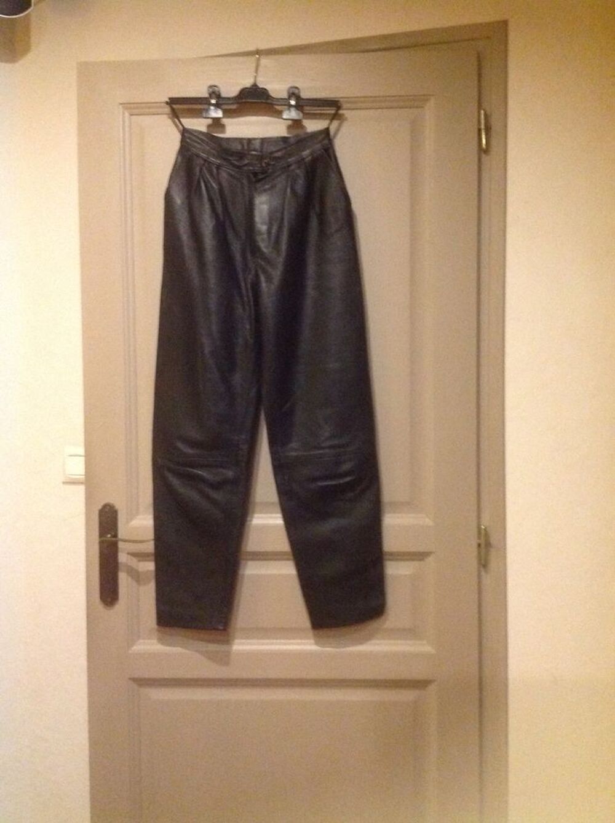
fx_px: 831
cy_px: 412
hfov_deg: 40.6
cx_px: 308
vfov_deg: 52.7
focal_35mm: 35
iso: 640
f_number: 2.4
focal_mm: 4.28
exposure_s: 1/15
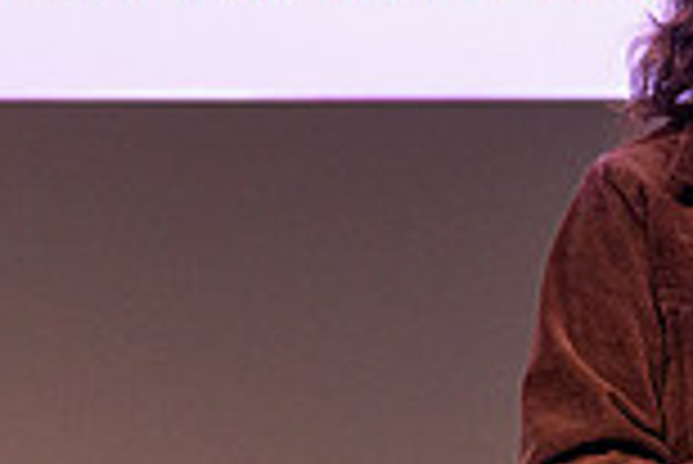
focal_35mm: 752
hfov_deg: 2.7
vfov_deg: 1.8
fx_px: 14489
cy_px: 47
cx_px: 1112
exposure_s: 1/200
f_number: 2.8
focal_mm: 200
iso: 3200
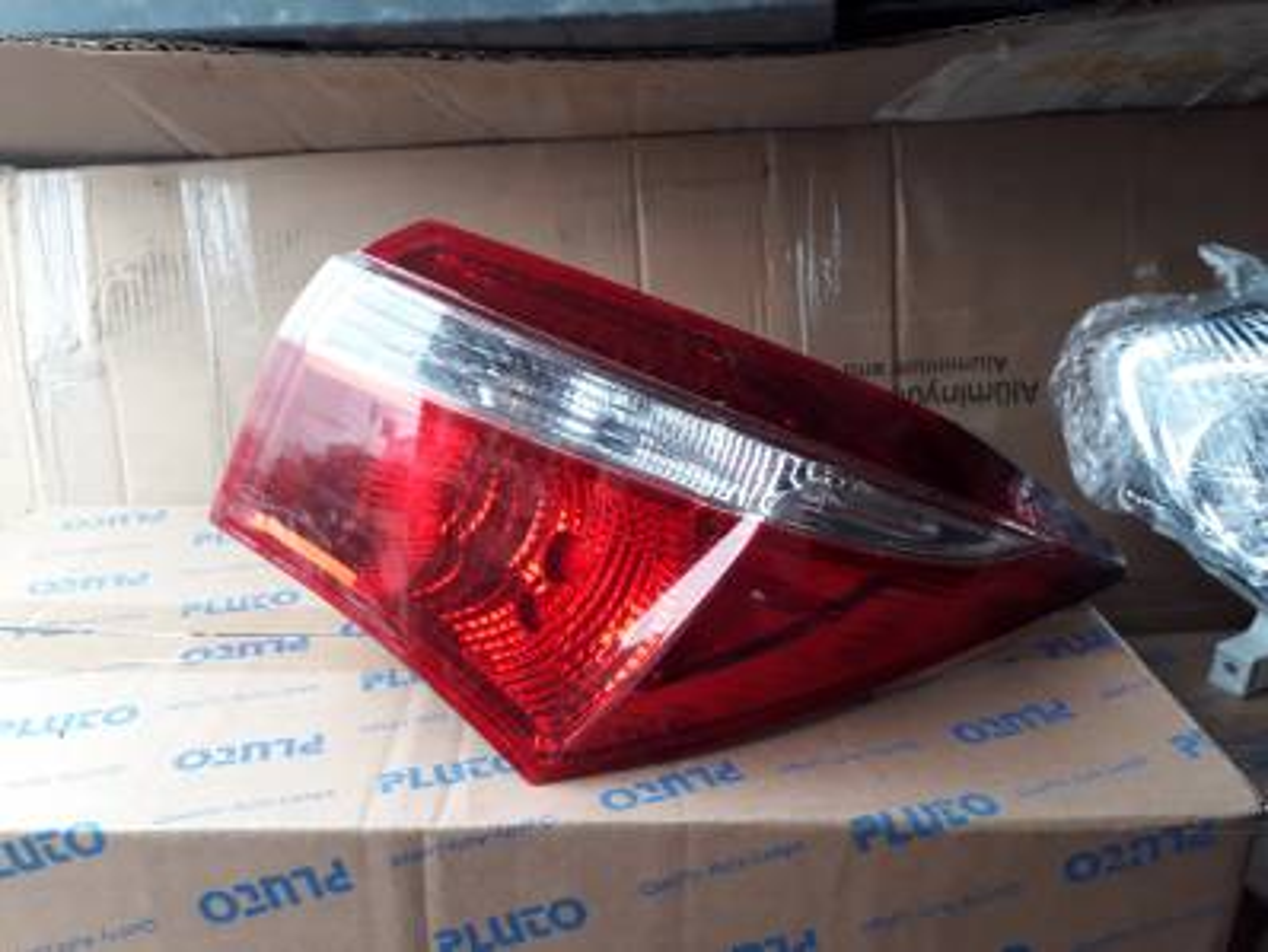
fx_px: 990
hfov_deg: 65.3
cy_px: 476
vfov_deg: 51.4
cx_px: 634
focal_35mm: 27
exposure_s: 1/33
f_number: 1.9
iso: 80
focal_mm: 3.6
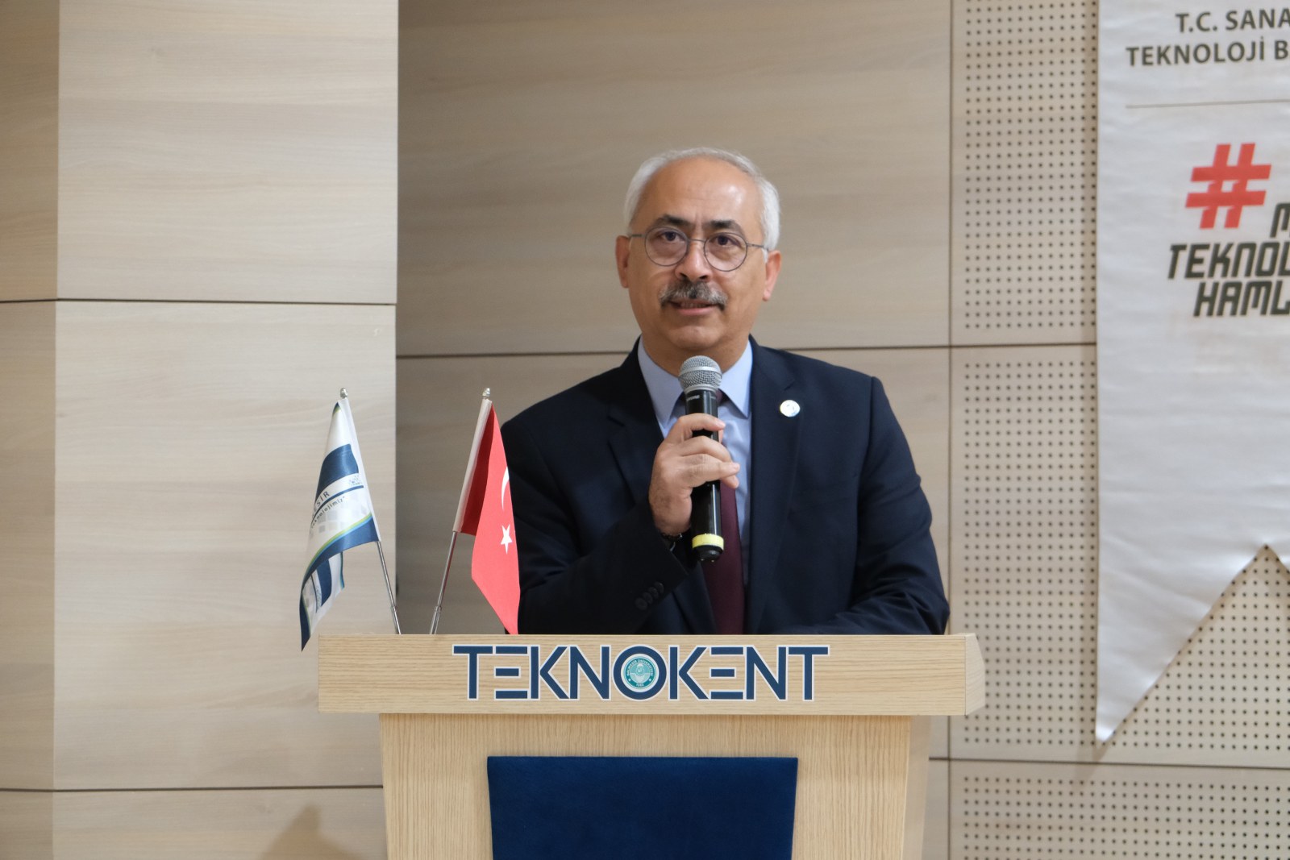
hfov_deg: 19.5
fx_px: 3763
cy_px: 430
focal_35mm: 105
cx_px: 645
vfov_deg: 13.0
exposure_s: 1/75
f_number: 4.5
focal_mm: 69.8
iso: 3200
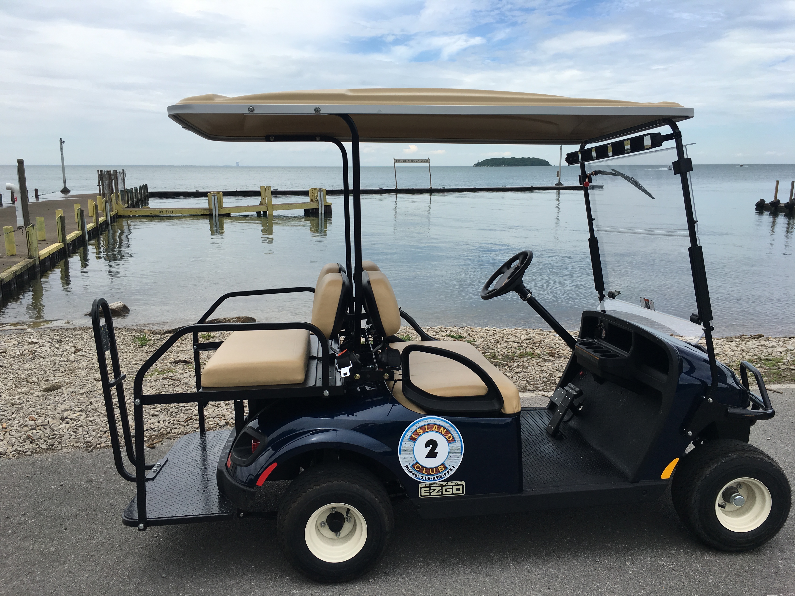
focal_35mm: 29
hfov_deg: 61.7
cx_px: 398
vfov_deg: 48.2
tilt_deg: -8.8
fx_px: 666
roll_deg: +0.6
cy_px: 298
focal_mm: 4.15
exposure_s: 1/1603
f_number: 2.2
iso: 25
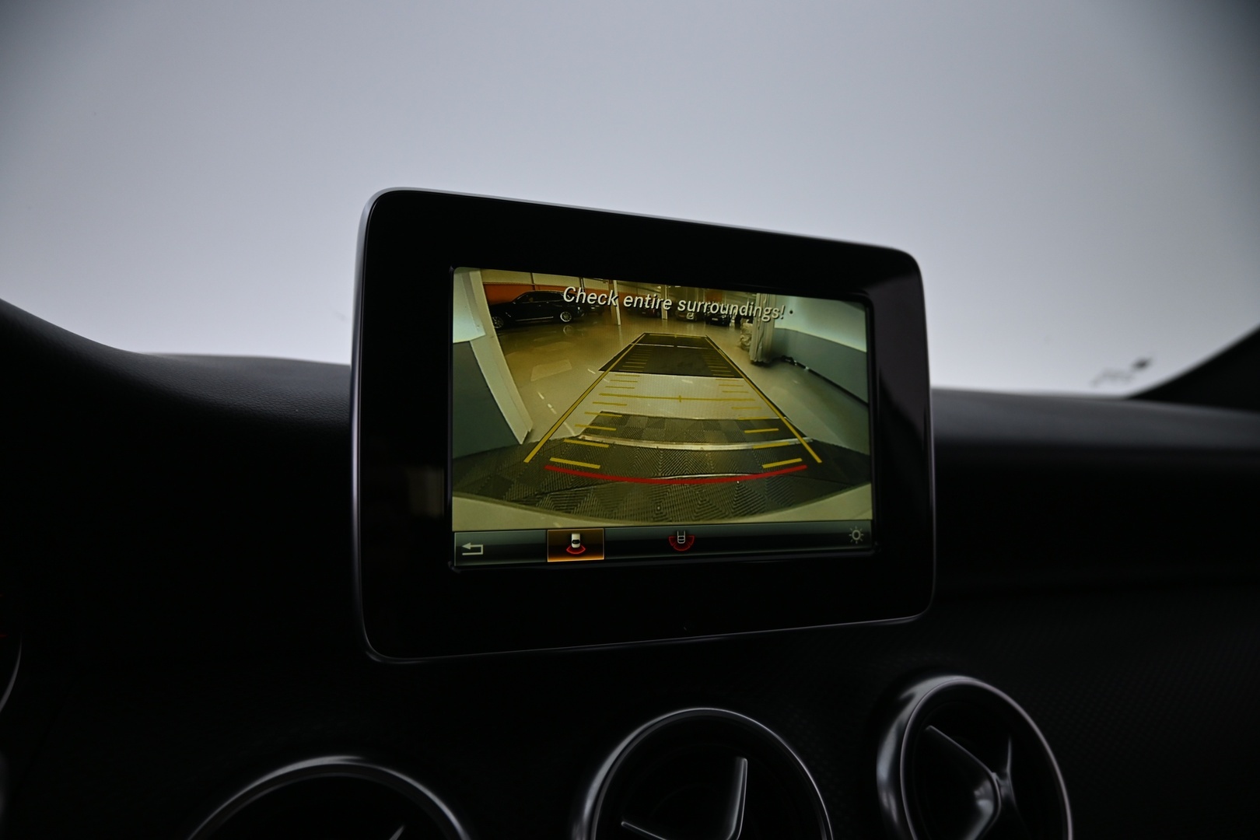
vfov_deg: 53.1
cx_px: 630
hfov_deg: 73.7
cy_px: 420
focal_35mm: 24
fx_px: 840
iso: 200
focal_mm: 16
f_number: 3.5
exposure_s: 1/25
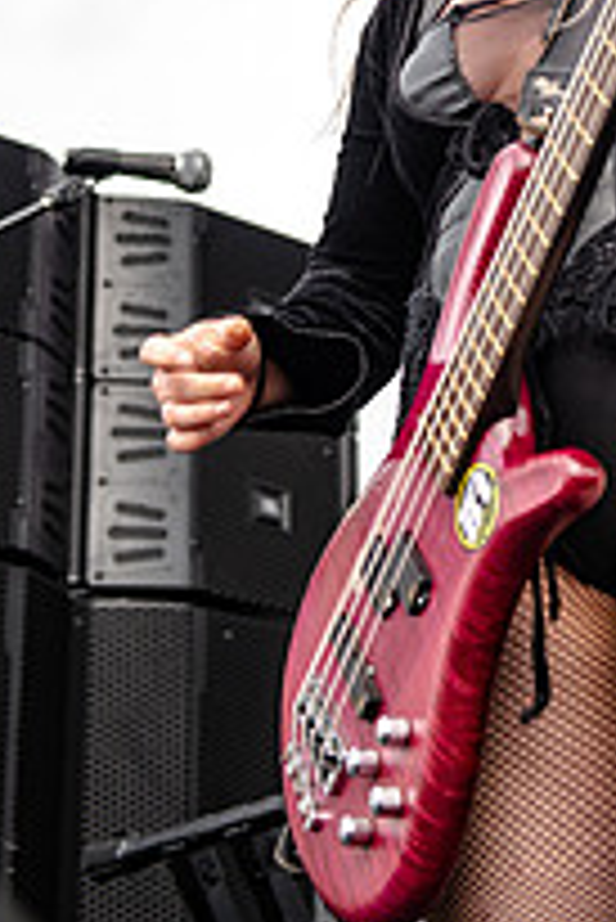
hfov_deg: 11.9
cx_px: 643
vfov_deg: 17.5
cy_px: -27
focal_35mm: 114
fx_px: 2921
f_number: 3.2
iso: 200
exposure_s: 1/320
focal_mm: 52
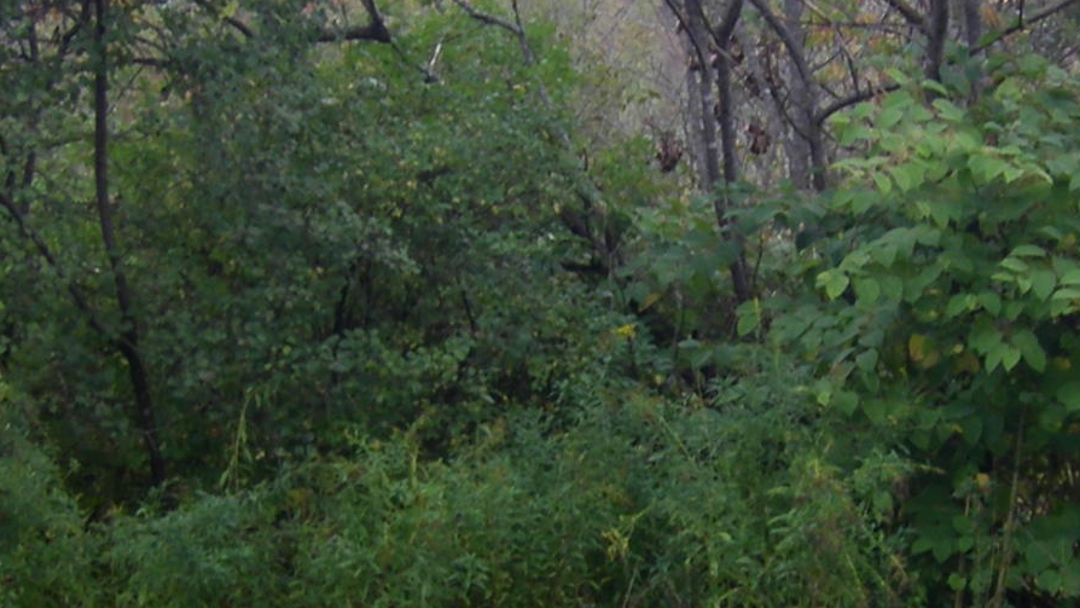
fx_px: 3981
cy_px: 349
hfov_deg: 15.4
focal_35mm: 139
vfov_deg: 8.7
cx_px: 801
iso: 64
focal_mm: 6.3
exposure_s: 1/60
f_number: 3.5
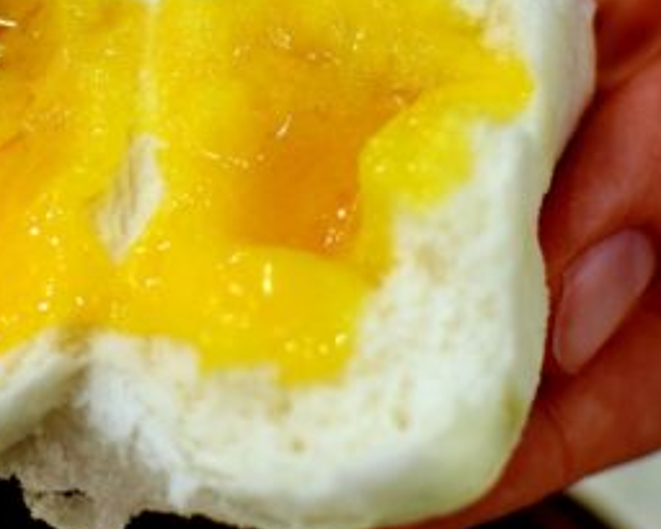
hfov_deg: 15.5
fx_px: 2411
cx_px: 88
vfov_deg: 12.5
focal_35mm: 123
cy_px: 166
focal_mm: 35
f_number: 4
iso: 560
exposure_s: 1/60
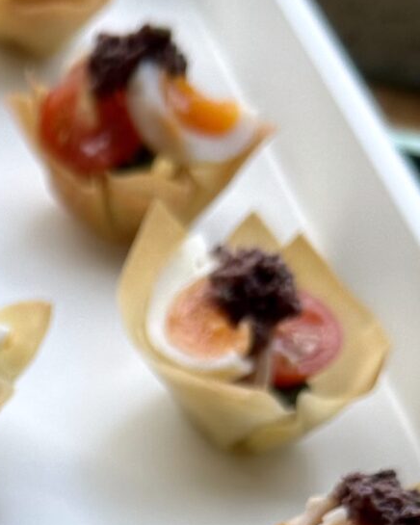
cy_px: 775
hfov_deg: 13.3
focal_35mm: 110
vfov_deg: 16.1
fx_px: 1709
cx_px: -197
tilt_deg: -48.1
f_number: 1.78
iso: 80
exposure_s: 1/604
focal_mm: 6.86
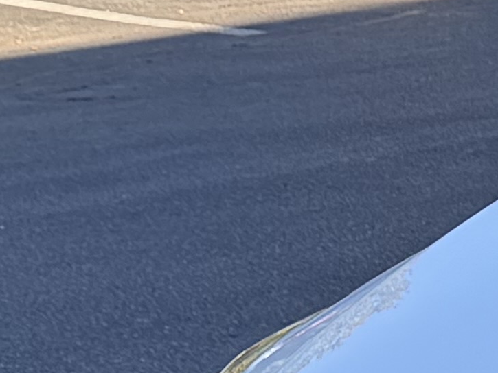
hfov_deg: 8.1
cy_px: 169
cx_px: 1730
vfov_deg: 7.9
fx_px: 2719
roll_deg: +0.7
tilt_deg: -11.3
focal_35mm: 189
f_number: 1.78
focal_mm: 6.76
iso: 80
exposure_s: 1/677
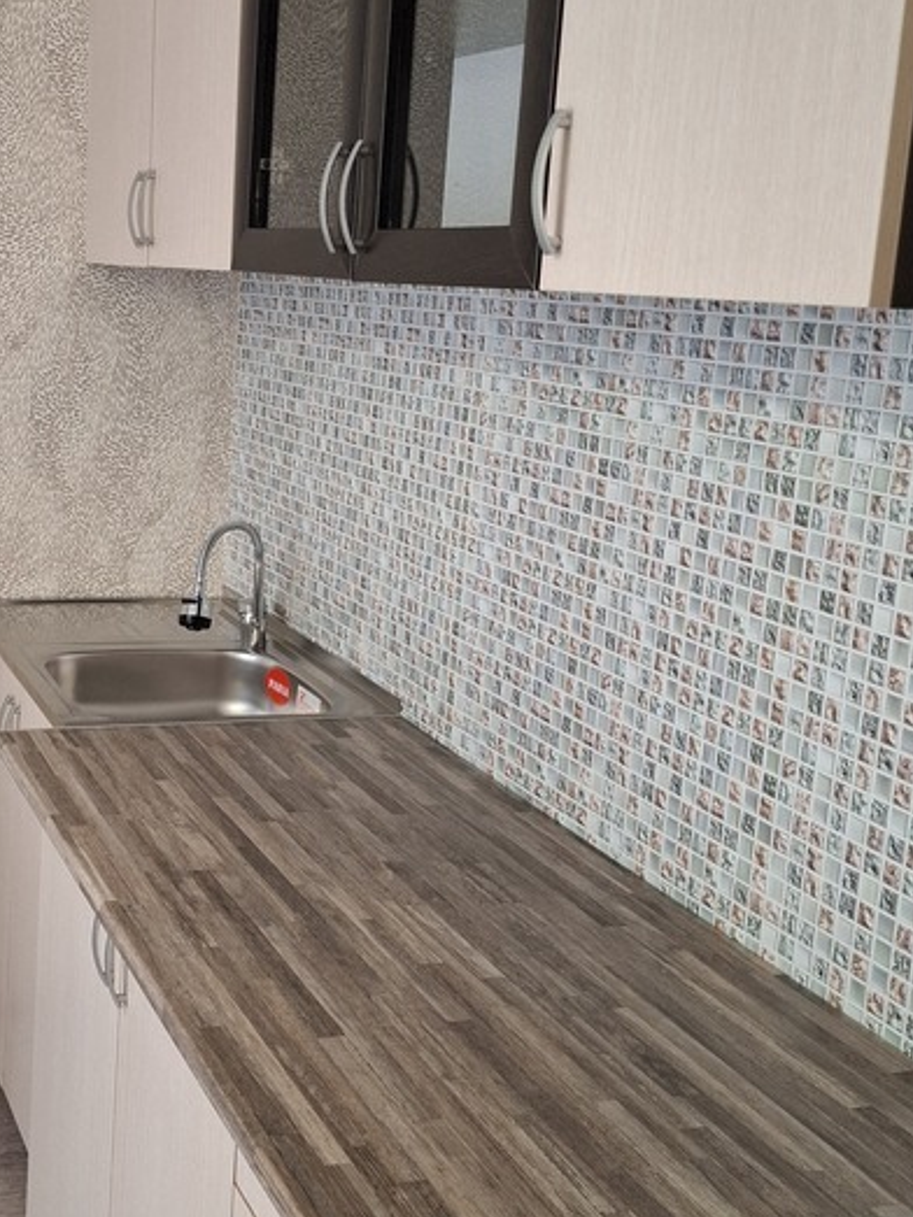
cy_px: 540
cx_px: 165
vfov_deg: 42.9
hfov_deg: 31.9
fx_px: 1548
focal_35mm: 44
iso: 200
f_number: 1.8
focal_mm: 5.54
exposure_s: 1/60
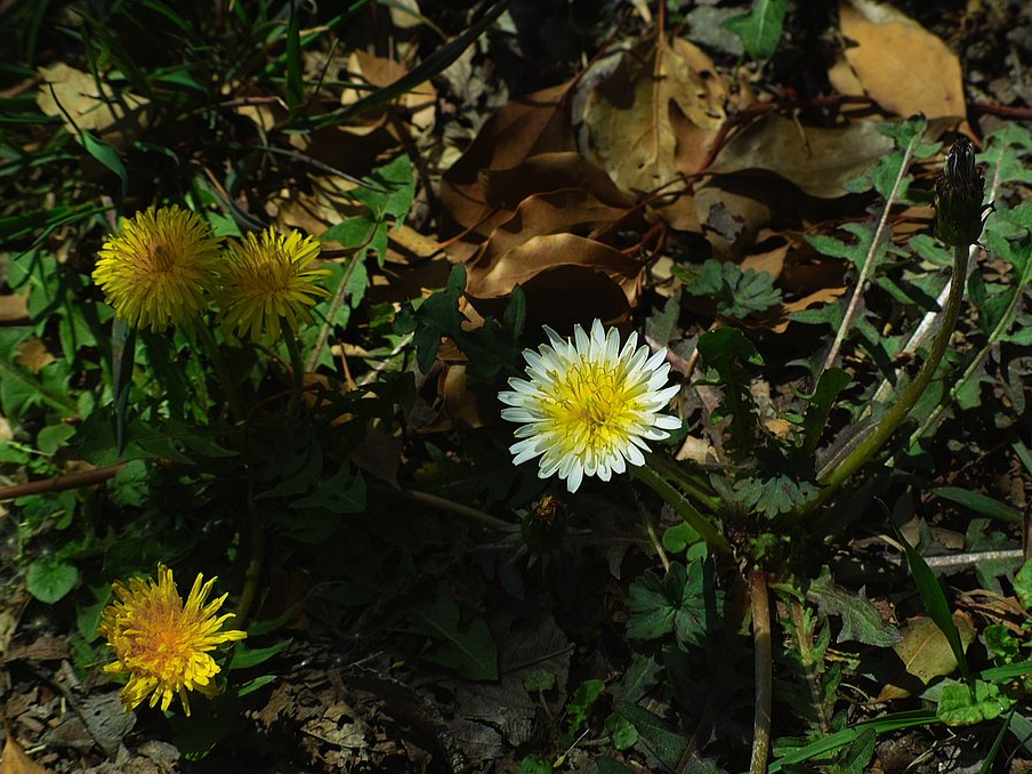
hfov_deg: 12.4
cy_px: 389
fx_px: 4740
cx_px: 569
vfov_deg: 9.3
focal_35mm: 159
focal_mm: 86
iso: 100
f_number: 9
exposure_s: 1/400
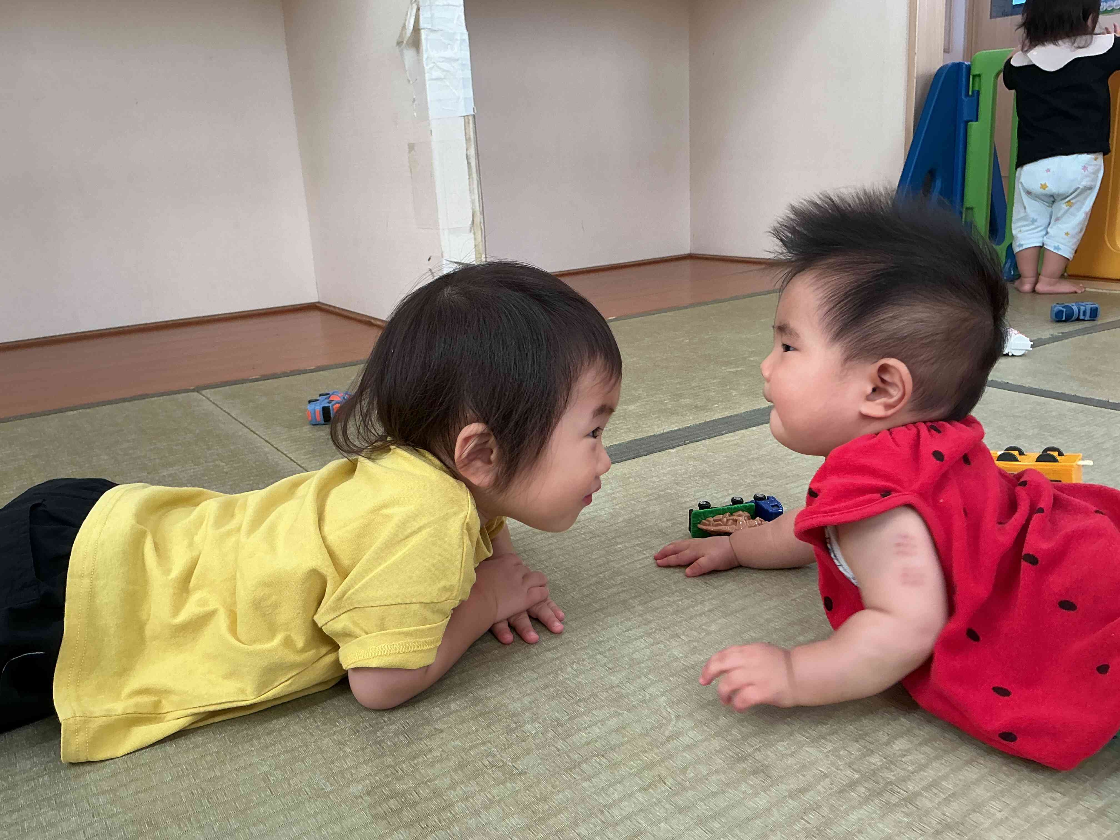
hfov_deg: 61.7
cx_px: 560
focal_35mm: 29
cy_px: 420
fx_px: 938
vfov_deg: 48.2
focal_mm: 3
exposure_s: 1/60
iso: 40
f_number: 1.8
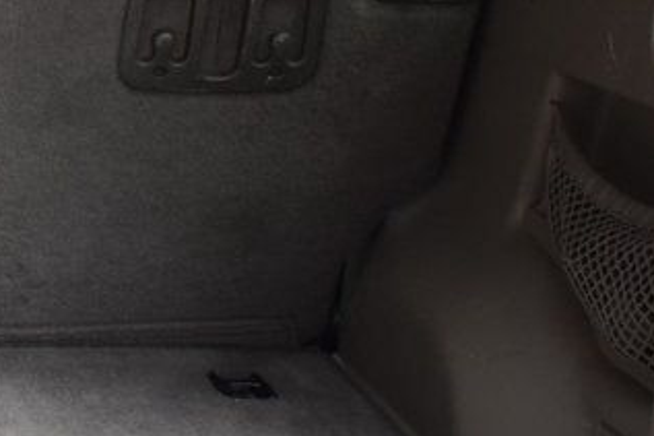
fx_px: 2027
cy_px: 269
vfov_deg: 12.3
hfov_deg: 17.3
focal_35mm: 112
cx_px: -177
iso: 400
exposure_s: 1/100
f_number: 9
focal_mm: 23
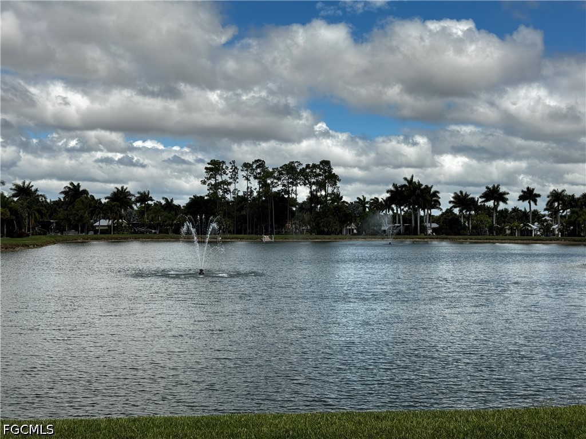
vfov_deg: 30.3
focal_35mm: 48
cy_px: 220
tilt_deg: +0.1
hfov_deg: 39.7
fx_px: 813
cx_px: 293
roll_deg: -0.5
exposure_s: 1/4310
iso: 64
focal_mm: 6.76
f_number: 1.78
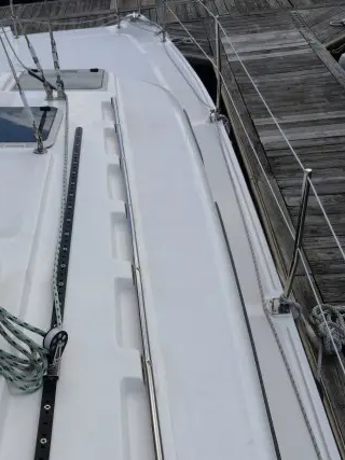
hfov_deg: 31.7
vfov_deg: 41.2
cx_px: 97
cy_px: 326
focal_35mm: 45
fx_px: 598
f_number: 2.2
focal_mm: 4.12
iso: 40
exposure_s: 1/2740
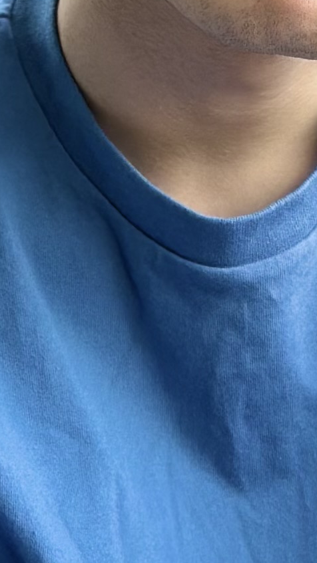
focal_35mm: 249
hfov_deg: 4.9
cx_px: 85
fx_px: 3723
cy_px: 108
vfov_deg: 8.6
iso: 80
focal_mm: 6.86
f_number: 1.78
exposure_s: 1/734
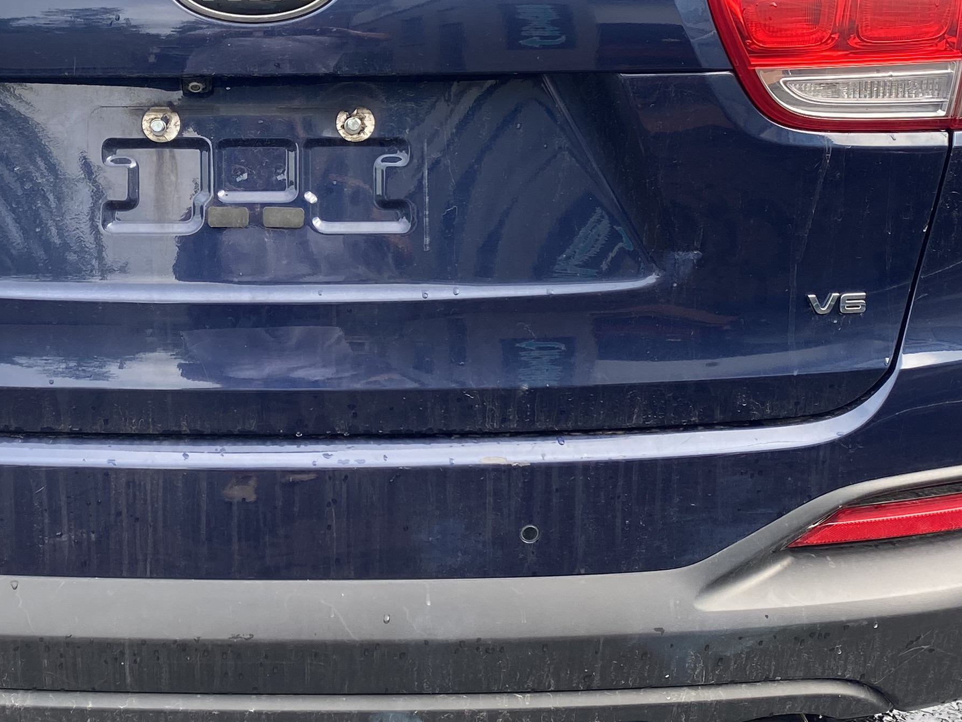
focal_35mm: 59
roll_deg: +0.8
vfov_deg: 24.5
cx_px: 206
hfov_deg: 31.9
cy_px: 178
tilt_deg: -14.7
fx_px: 1640
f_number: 1.8
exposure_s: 1/404
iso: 32
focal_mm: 4.25
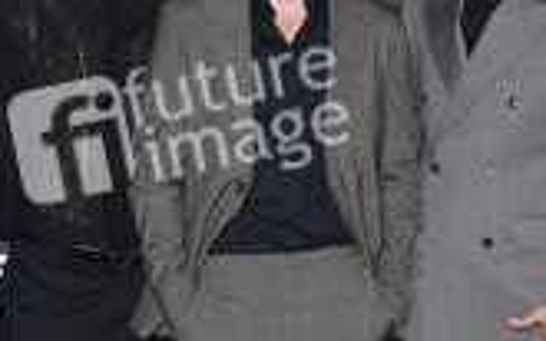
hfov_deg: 12.5
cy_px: 291
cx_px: 275
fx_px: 2499
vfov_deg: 7.8
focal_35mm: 168
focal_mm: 68
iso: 1000
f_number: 5.6
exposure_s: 1/250
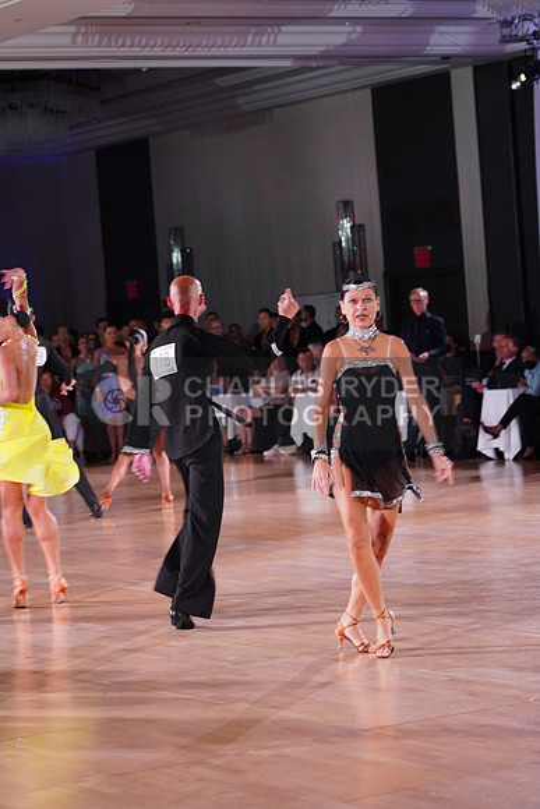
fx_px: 2361
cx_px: 270
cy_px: 404
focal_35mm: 105
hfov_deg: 13.0
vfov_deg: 19.5
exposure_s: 1/160
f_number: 4.5
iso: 1600
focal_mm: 105
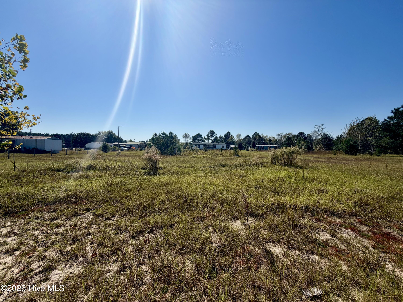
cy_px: 151
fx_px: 163
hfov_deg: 102.1
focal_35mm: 14
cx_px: 202
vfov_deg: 85.7
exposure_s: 1/1534
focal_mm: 2.22
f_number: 2.2
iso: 20
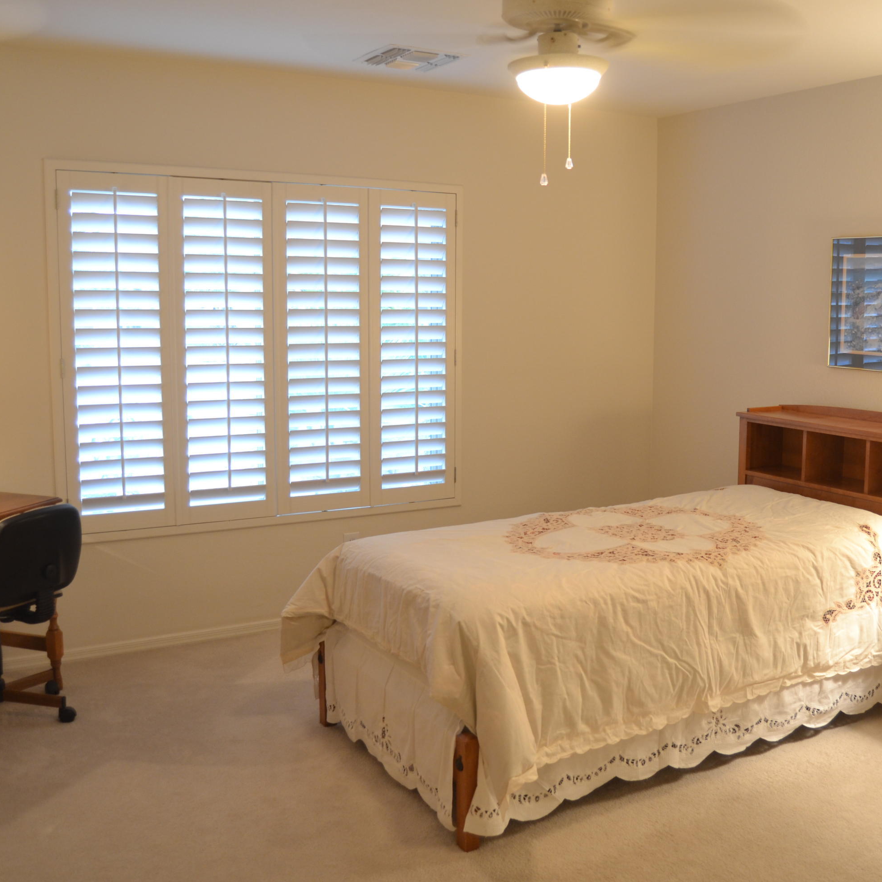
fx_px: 1009
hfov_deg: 46.8
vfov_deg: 47.2
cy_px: 434
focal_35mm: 35
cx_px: 556
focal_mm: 18
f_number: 4
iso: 400
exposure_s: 1/10
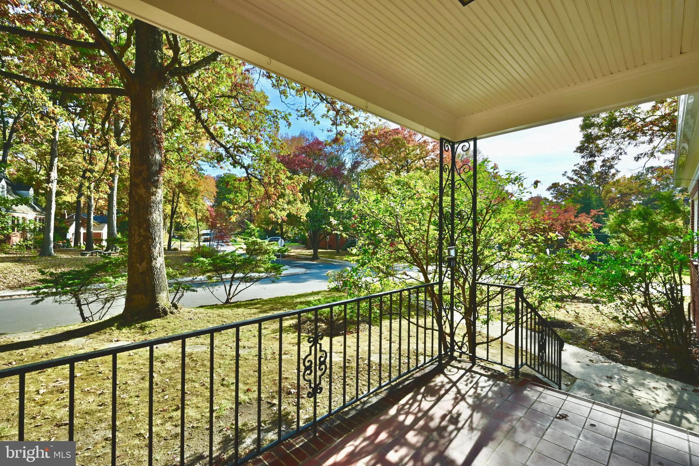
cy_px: 233
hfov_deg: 96.7
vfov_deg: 73.7
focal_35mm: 16
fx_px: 311
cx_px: 350
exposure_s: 1/320
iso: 400
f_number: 10
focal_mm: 16
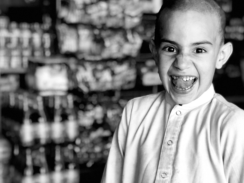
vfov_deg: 20.4
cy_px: 100
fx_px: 508
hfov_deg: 26.9
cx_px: 156
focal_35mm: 72
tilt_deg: -7.5
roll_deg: -2.1
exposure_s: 1/50
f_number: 2.4
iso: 50
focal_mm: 6
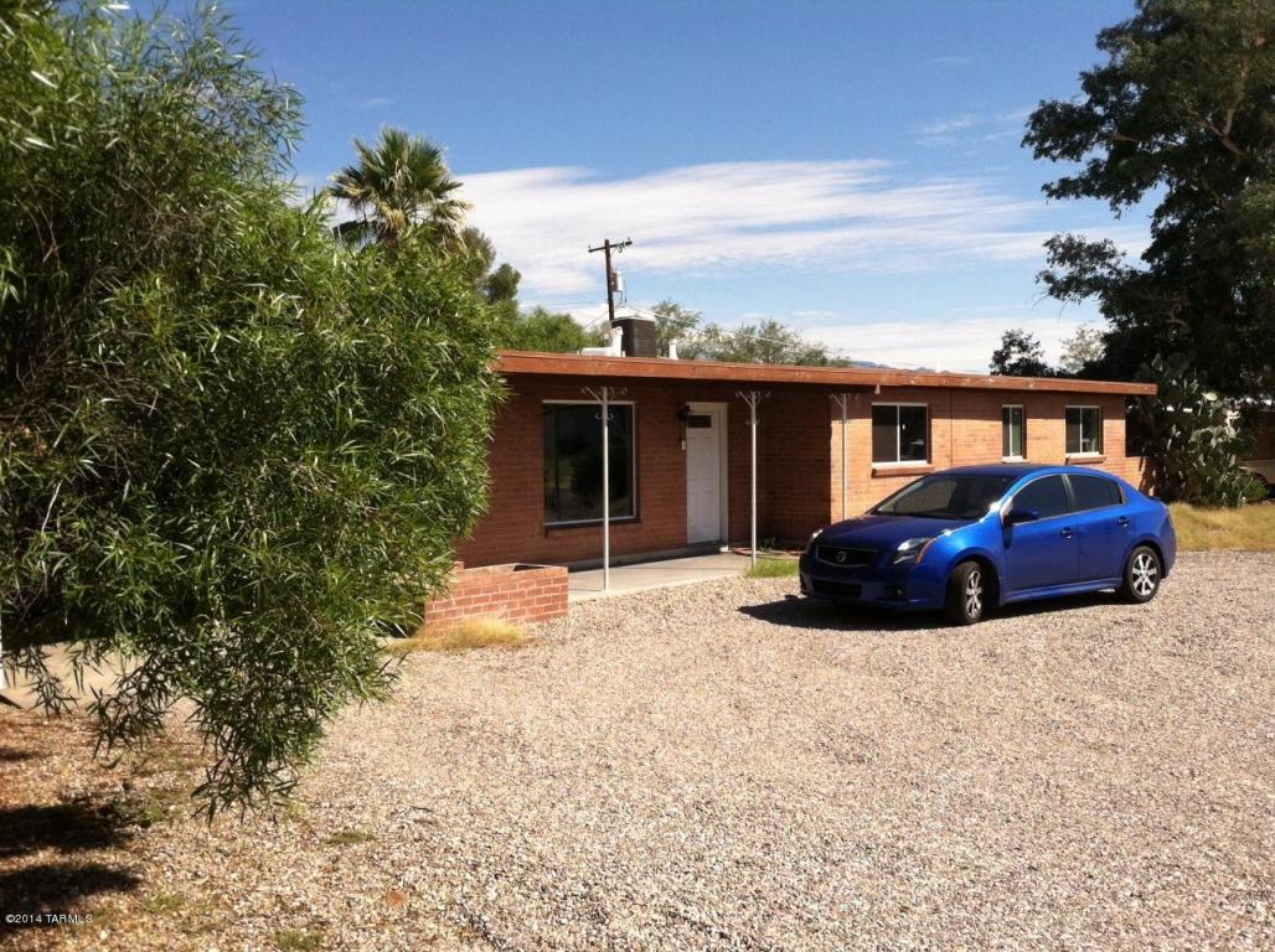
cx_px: 638
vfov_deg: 40.6
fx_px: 1287
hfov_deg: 52.7
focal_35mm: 35
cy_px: 476
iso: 80
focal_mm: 3.85
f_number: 2.8
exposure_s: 1/1408
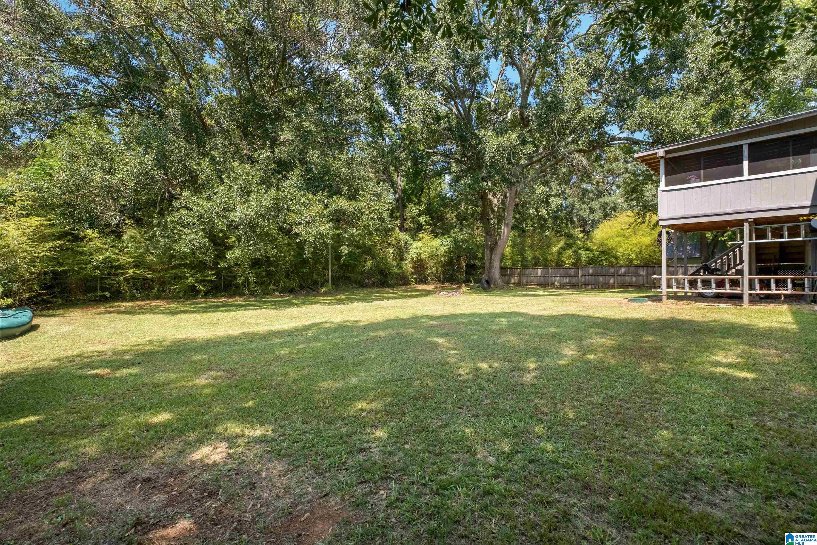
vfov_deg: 77.3
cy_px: 272
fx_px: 340
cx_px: 408
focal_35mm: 15
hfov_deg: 100.4
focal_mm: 10
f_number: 7.1
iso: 640
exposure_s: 1/125
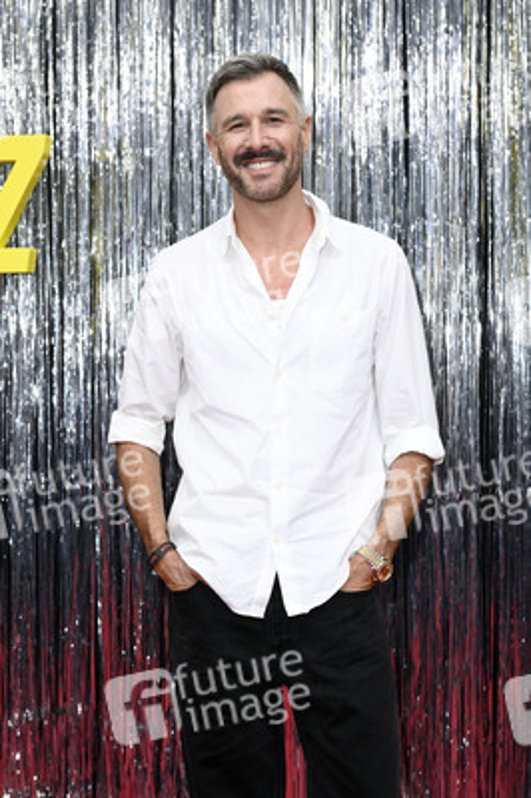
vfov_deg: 28.9
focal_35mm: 70
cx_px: 266
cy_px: 399
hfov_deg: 19.4
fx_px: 1551
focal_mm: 70
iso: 500
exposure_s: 1/250
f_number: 5.6
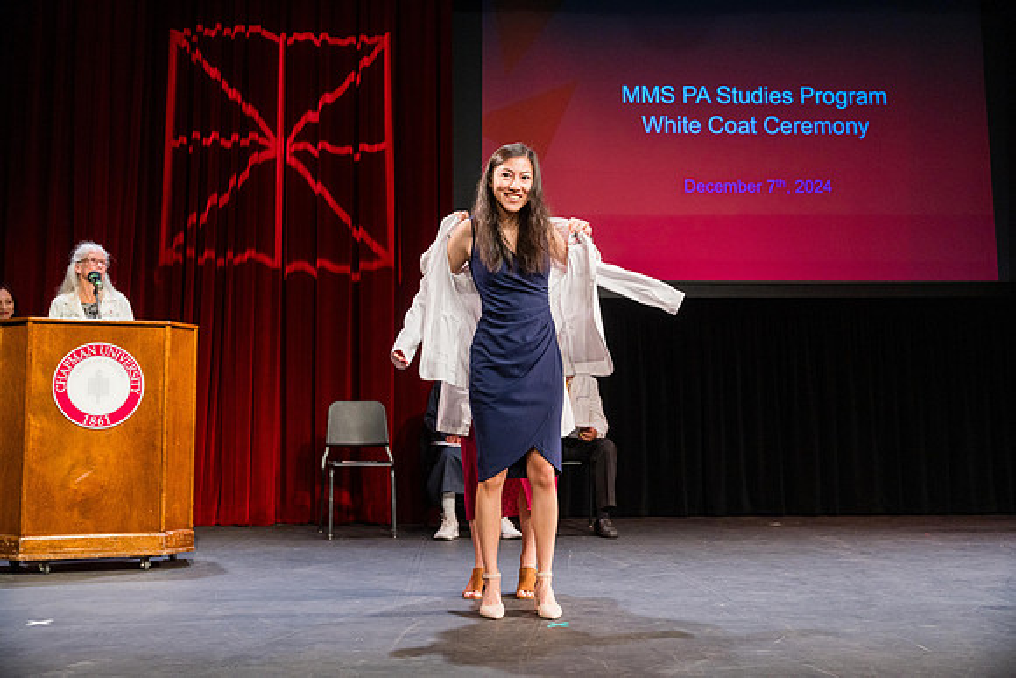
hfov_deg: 49.1
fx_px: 1112
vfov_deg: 33.9
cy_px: 339
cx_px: 508
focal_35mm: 39
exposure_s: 1/320
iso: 1250
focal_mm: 39.4
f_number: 3.5
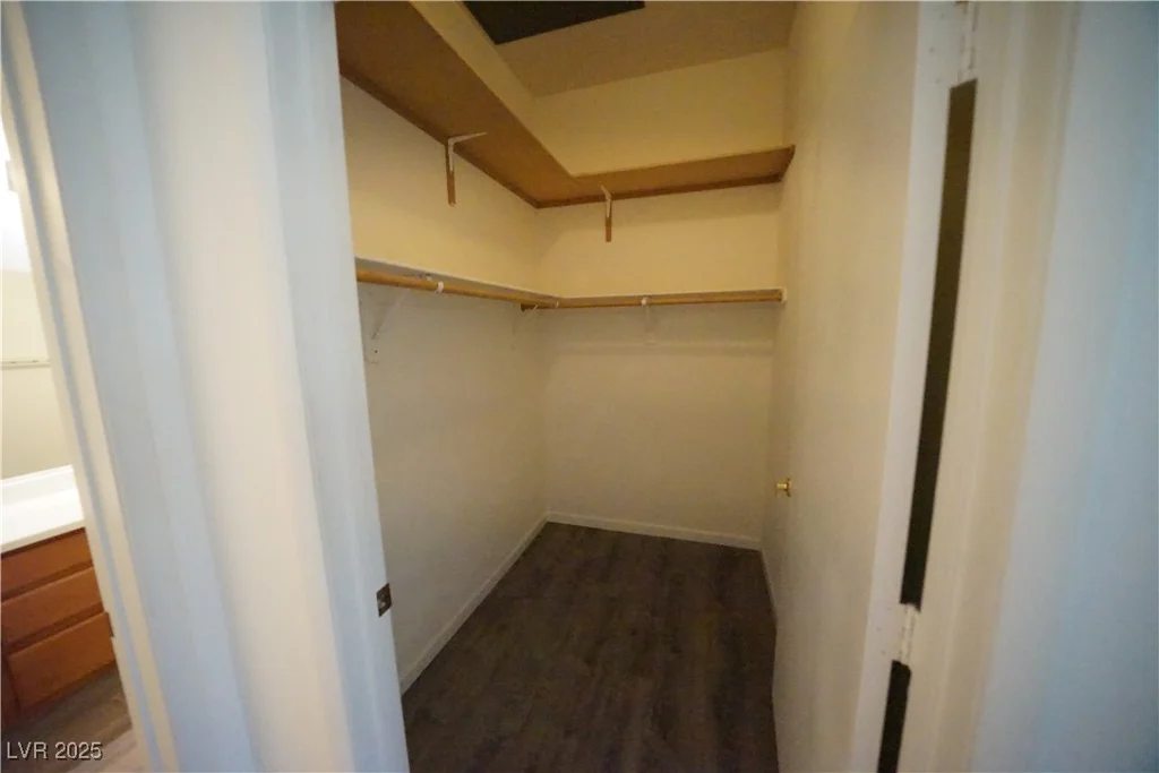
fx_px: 386
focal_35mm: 12
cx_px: 580
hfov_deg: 112.6
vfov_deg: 90.0
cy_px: 386
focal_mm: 12
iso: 25600
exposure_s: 1/250
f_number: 5
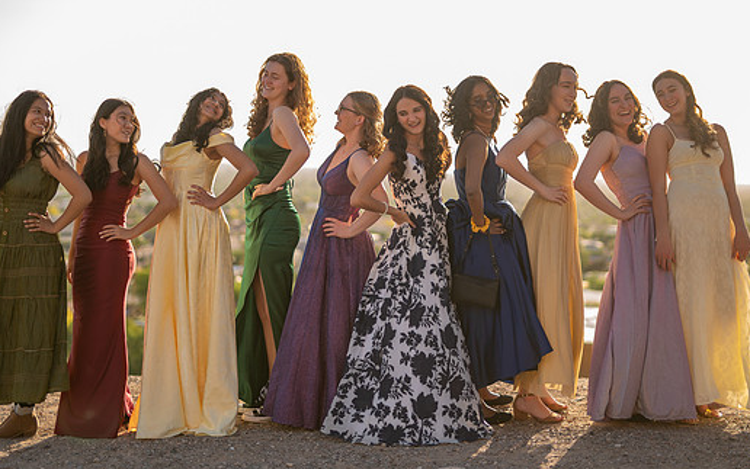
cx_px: 393
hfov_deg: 30.2
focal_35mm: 68
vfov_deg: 19.1
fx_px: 1391
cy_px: 166
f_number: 1.4
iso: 100
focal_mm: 50
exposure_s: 1/2000
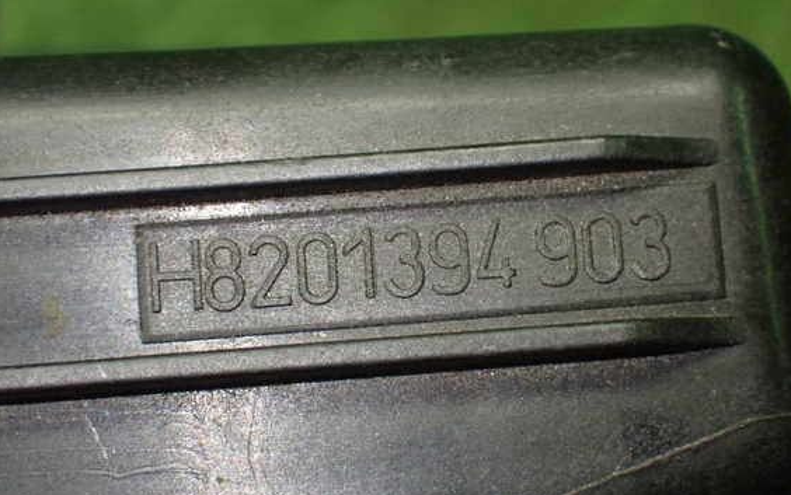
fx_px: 1725
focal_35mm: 80
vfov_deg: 16.3
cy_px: 268
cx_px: 417
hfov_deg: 25.8
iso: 1000
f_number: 3.9
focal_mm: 12.73
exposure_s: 1/60
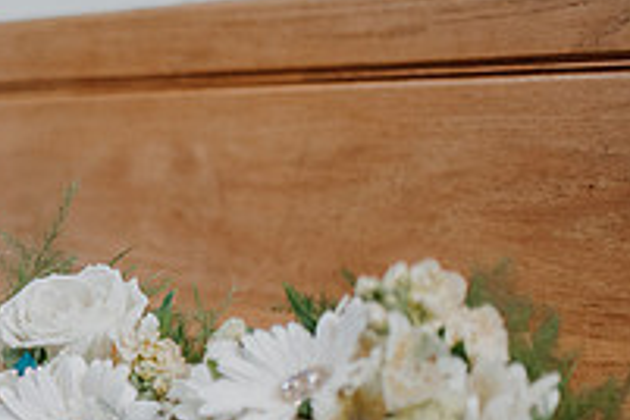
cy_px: 362
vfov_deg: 13.5
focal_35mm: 101
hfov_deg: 18.6
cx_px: -213
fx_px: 1767
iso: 1000
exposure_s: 1/1250
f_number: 1.8
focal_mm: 35
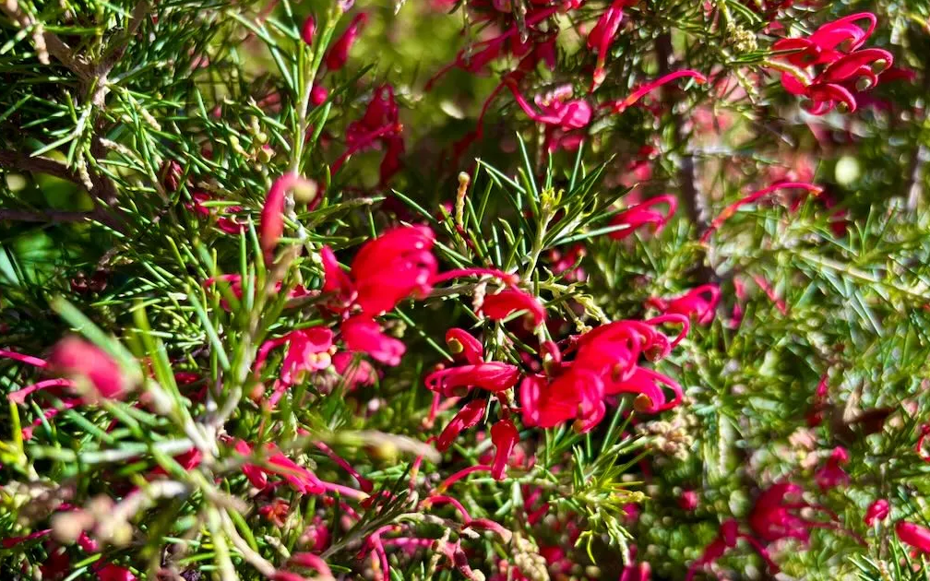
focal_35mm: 28
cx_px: 460
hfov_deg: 66.5
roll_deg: -5.8
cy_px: 352
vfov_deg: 44.3
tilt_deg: -44.5
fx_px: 710
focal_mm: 5.96
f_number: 1.6
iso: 50
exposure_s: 1/811
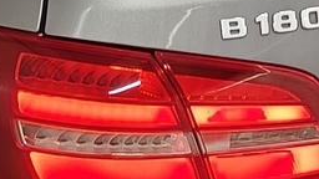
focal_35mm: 202
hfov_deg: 10.6
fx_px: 1709
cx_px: 61
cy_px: 155
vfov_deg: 6.0
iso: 64
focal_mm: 5.59
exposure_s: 1/55
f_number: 1.8
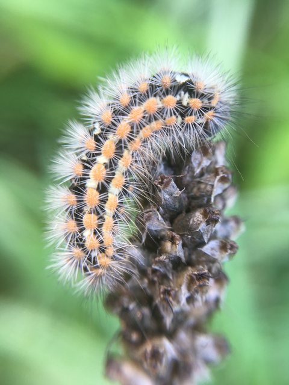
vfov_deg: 61.7
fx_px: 323
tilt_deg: -60.3
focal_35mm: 29
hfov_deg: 48.2
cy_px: 192
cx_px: 144
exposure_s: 1/50
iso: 25
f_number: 2.2
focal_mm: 4.15
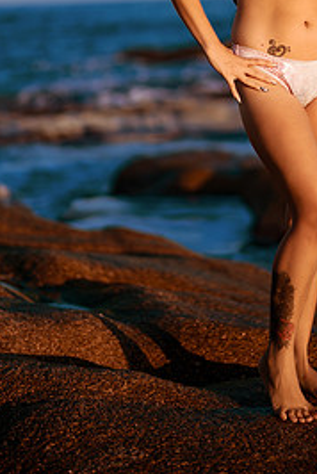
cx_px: 246
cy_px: 77
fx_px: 1291
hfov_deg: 13.9
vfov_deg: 20.5
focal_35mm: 98
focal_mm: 58
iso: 125
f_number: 1.4
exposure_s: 1/8000
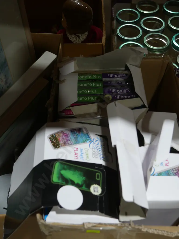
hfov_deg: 32.9
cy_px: 120
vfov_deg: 42.9
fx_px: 303
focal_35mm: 44
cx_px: 90
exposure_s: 1/60
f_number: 4.7
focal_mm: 22
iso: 250
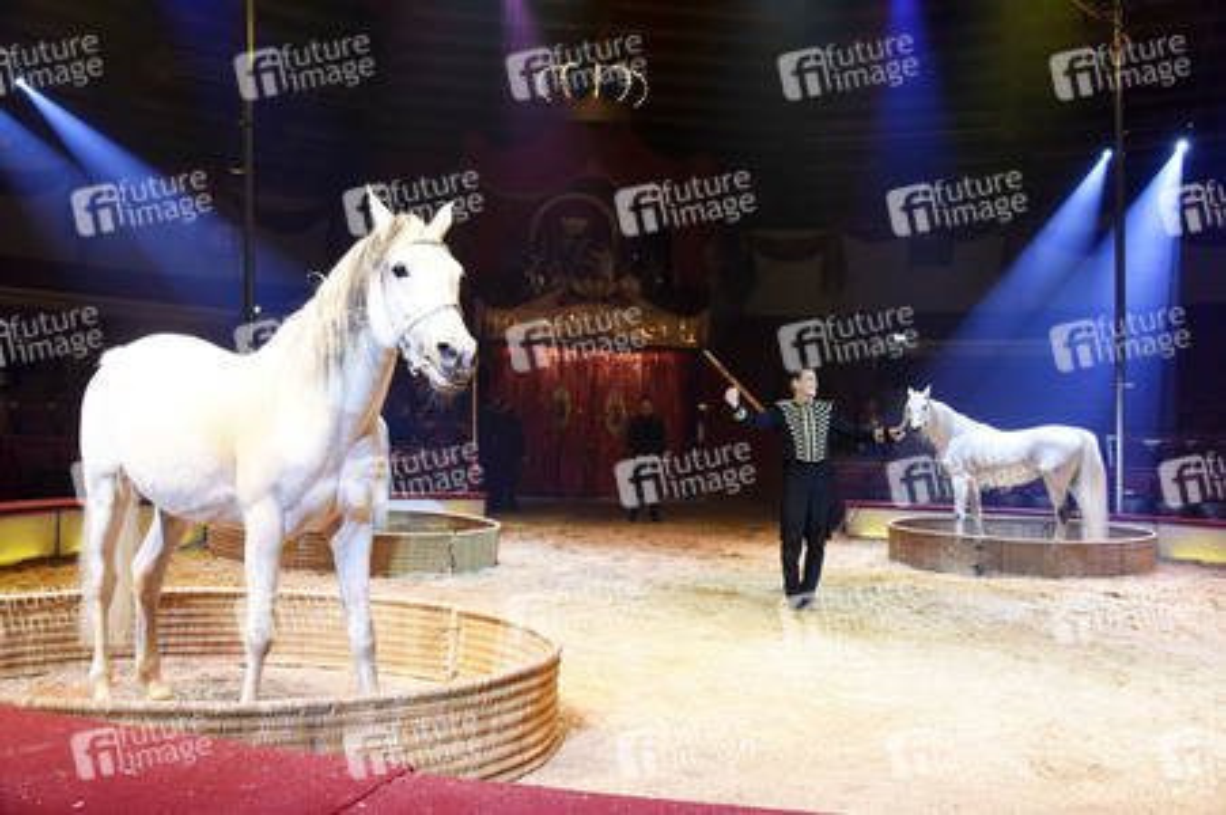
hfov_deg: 58.8
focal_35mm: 32
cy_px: 408
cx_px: 613
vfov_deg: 41.1
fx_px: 1089
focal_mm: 32
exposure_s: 1/60
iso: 1600
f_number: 6.3
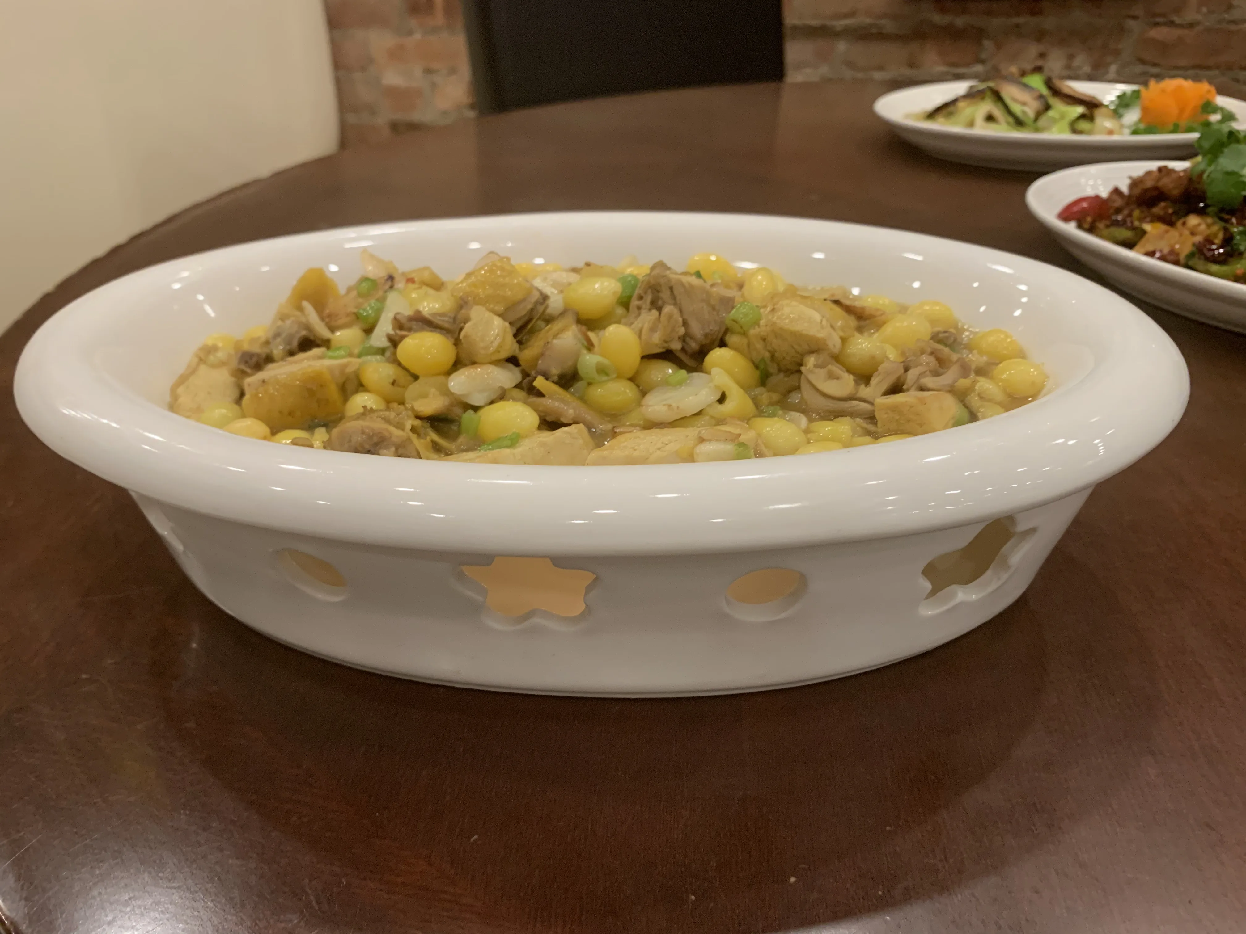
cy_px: 467
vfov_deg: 53.1
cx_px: 623
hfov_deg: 67.3
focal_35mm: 26
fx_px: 936
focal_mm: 4.25
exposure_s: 1/60
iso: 250
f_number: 1.8
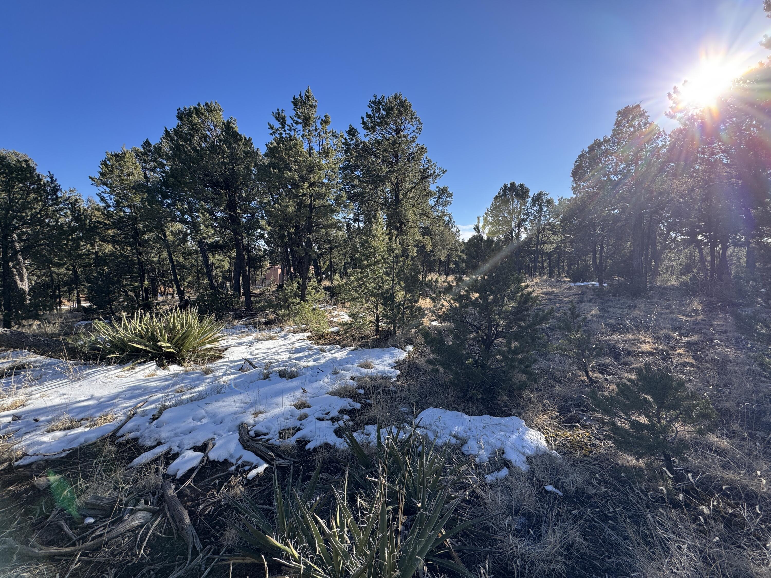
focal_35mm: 14
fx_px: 312
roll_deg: -1.3
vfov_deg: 85.7
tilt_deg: -6.3
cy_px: 289
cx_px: 386
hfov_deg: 102.1
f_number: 2.2
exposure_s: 1/636
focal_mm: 2.22
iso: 50
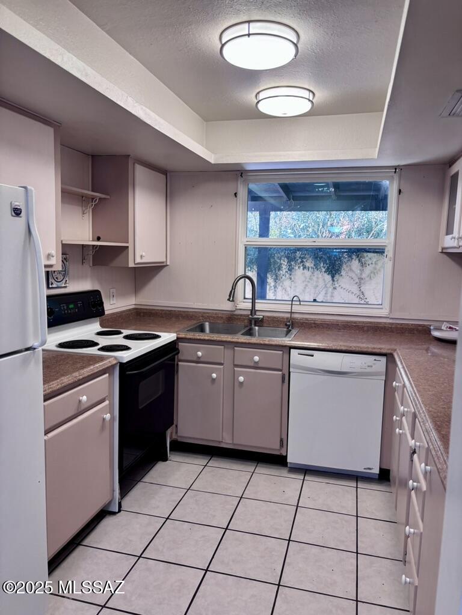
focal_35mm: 26
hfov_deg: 53.1
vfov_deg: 67.3
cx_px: 231
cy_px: 308
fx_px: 463
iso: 100
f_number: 1.6
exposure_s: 1/60
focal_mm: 5.96
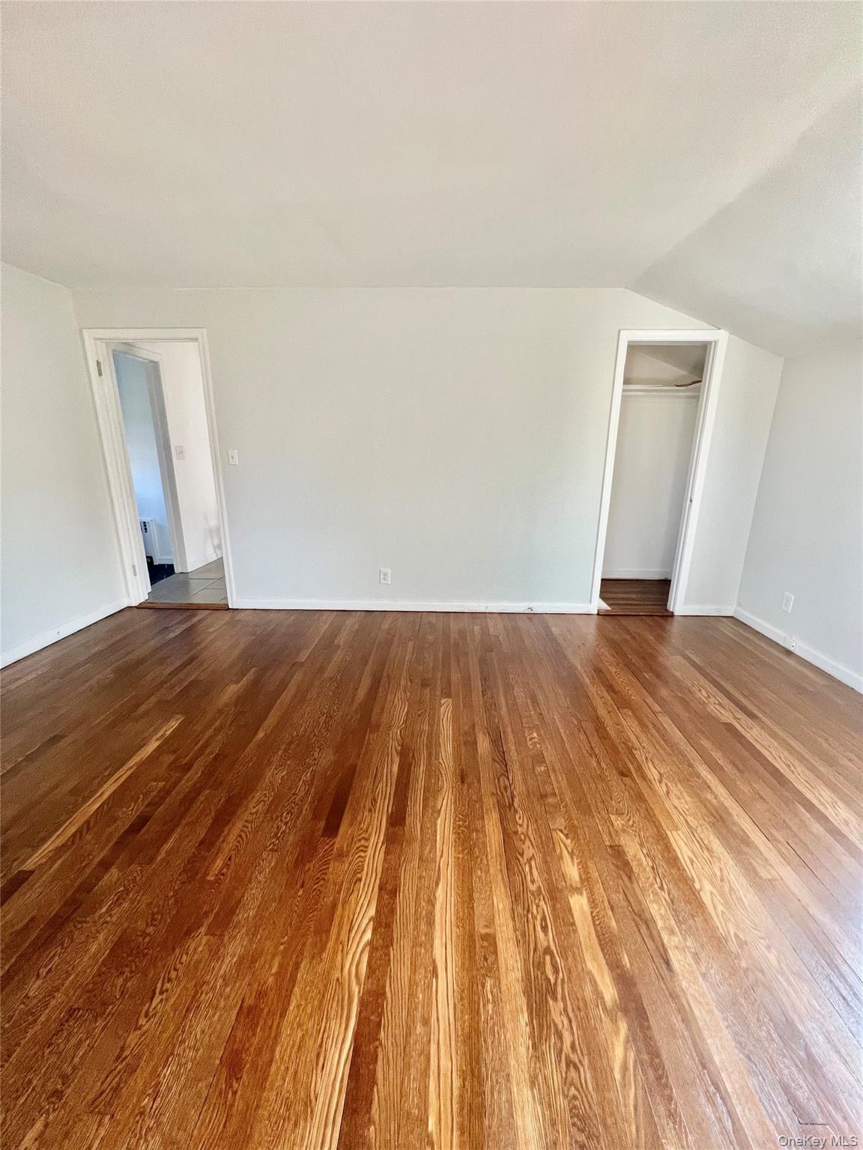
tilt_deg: -15.8
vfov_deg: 106.2
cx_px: 432
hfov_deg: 89.9
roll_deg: -0.3
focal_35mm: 13
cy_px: 575
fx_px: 432
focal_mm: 1.57
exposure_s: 1/99
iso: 125
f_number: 1.8
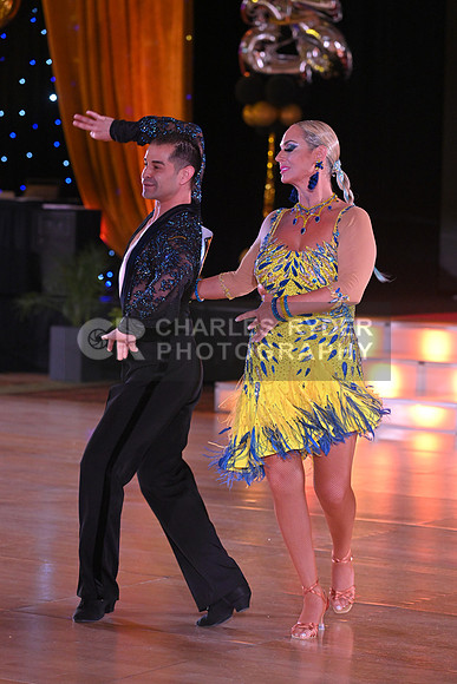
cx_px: 228
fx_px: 2474
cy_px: 342
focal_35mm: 130
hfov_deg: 10.6
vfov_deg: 15.8
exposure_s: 1/400
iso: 3200
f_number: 5
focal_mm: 130
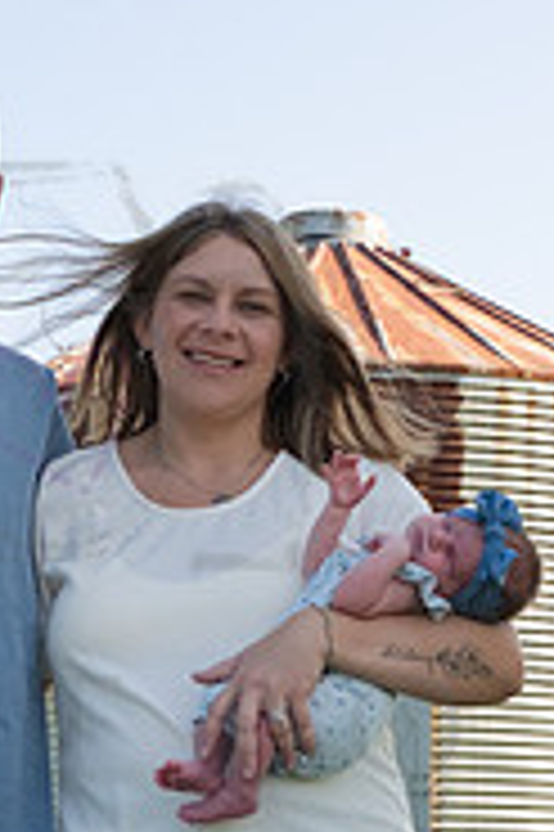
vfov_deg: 16.7
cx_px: 68
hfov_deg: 11.4
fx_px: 2752
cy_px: 931
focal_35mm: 119
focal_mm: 38
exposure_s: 1/320
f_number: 8
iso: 400
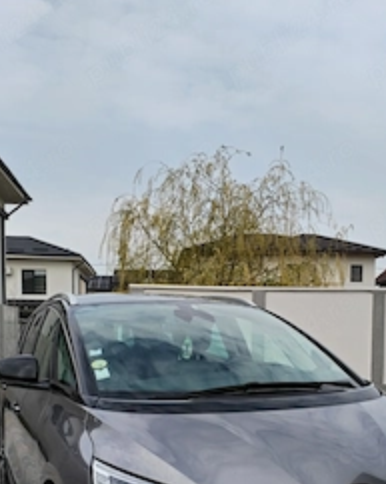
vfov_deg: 42.3
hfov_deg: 35.6
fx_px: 601
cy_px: 374
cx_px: 220
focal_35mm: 42
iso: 100
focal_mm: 4.75
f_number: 1.8
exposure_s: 1/536
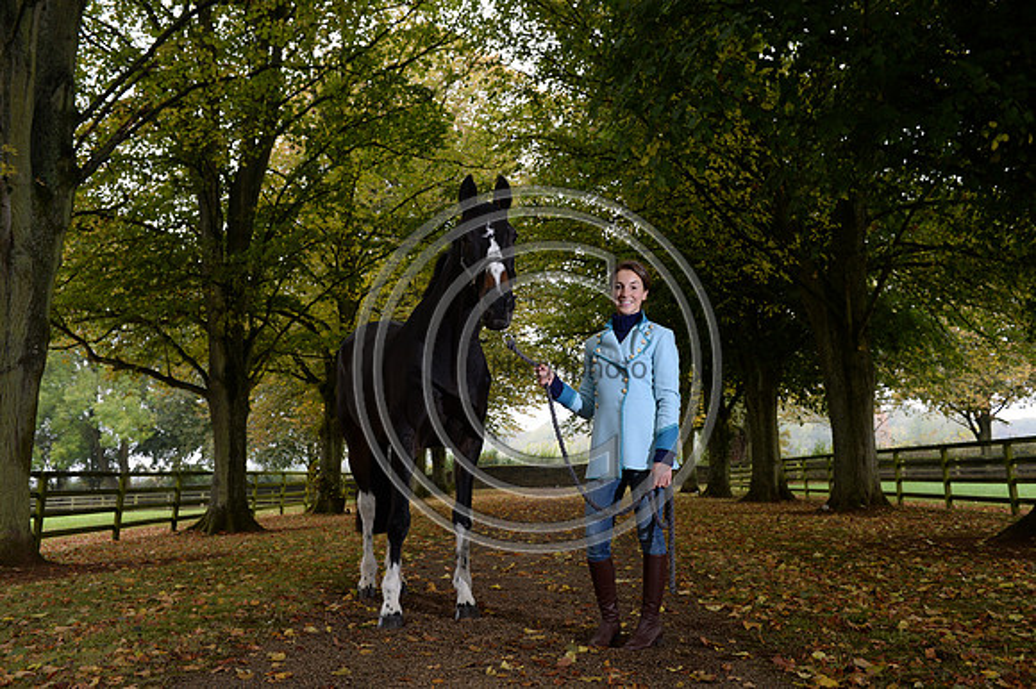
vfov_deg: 41.1
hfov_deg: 58.7
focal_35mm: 32
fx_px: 920
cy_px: 344
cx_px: 518
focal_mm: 32
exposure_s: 1/250
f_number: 5.6
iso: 640
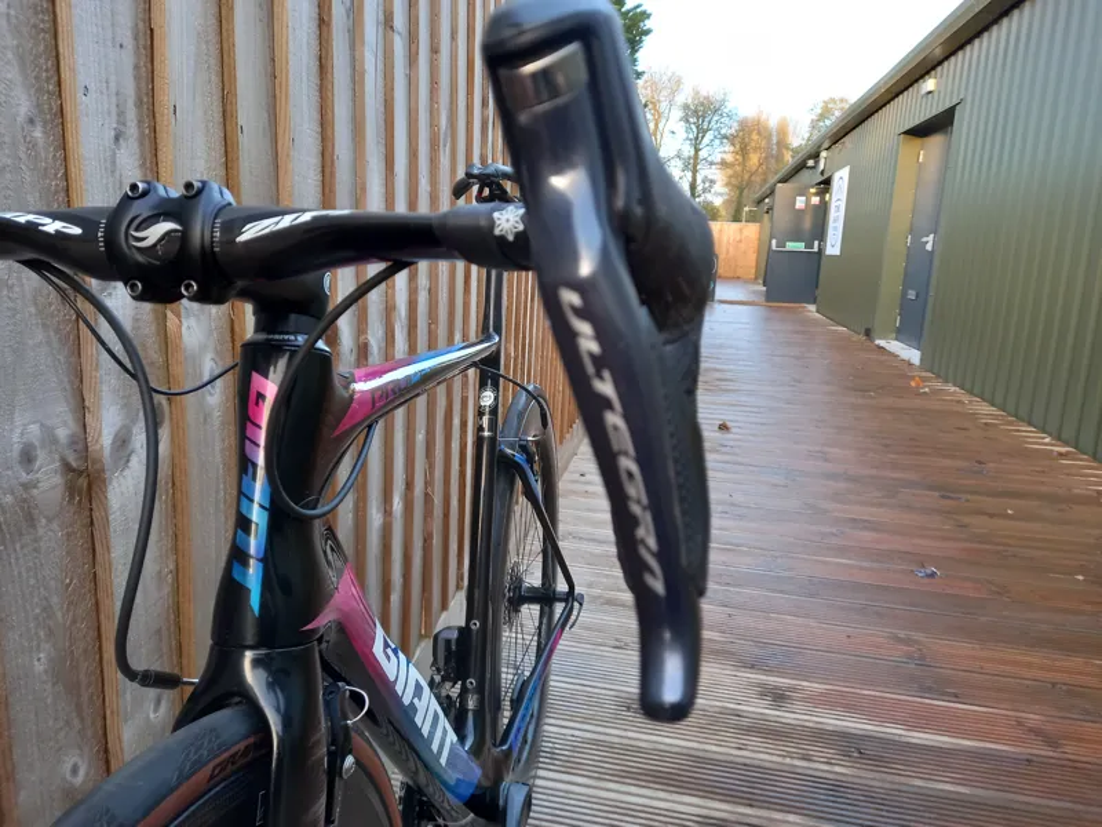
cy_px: 414
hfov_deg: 69.4
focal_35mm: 25
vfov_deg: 54.9
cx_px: 551
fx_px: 796
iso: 160
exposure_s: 1/50
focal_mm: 4.6
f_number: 2
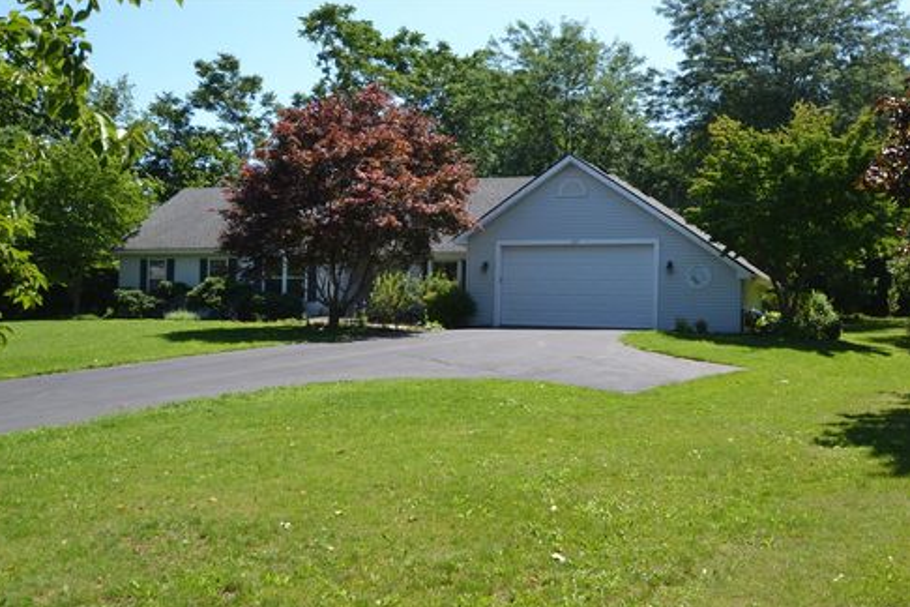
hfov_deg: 51.9
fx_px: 935
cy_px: 308
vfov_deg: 35.9
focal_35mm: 37
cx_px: 446
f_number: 6.3
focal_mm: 24
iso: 100
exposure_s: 1/160
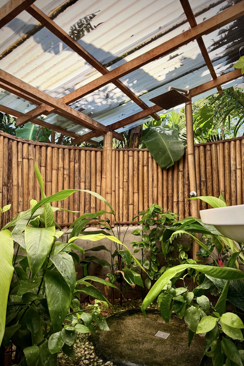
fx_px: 254
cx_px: 120
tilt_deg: +5.2
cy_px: 183
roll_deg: -0.8
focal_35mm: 25
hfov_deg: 51.3
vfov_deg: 71.5
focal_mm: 6.76
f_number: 1.78
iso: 100
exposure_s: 1/453
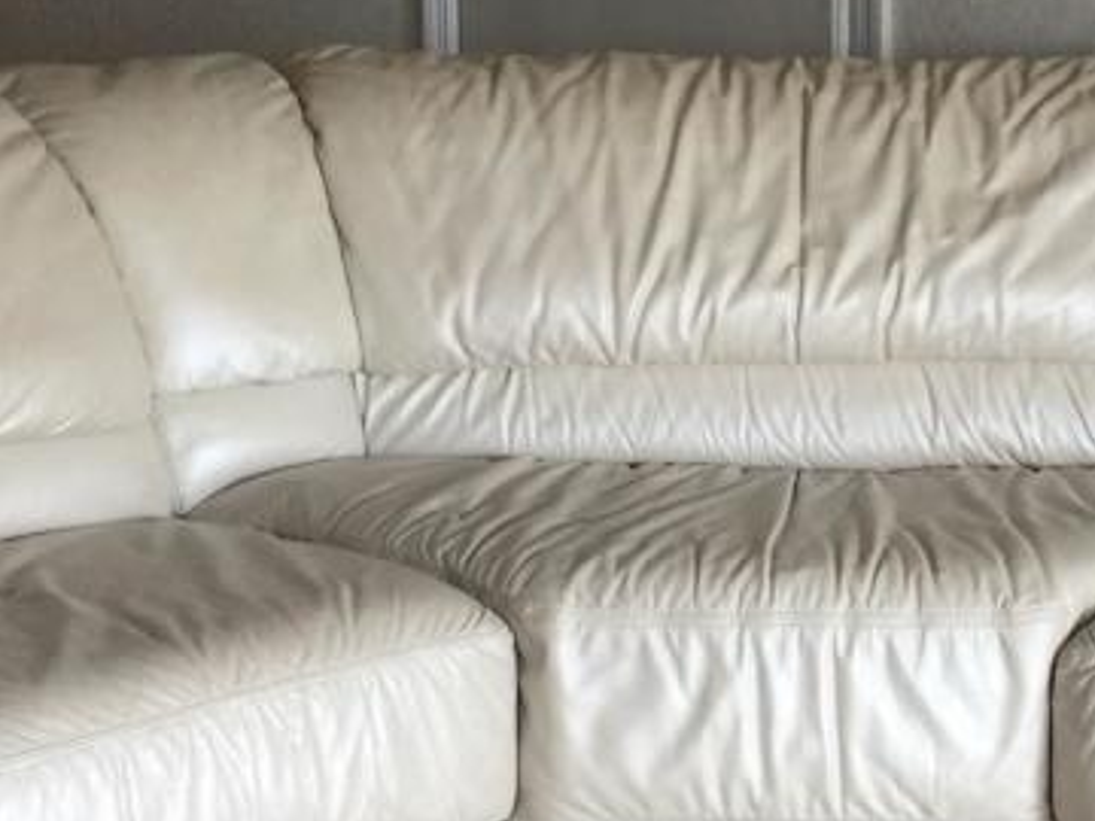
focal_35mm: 103
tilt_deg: -11.7
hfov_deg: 18.7
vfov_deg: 14.3
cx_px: 1019
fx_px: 3258
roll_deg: -1.0
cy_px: 268
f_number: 2.2
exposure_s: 1/30
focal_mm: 4.15
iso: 40
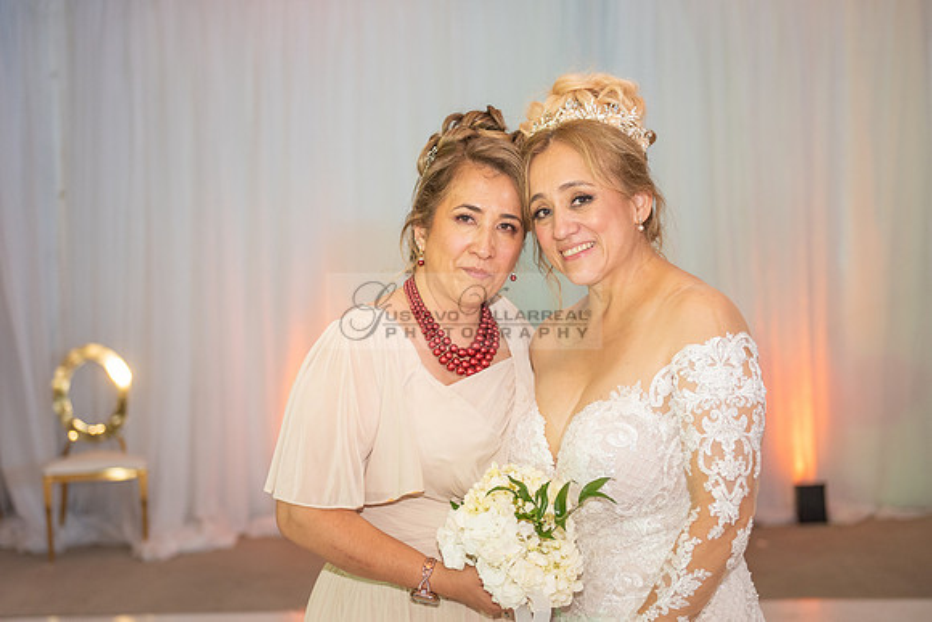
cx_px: 414
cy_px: 321
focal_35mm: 69
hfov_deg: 29.1
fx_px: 1794
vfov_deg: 19.7
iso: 1000
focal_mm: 55
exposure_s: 1/160
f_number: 2.8
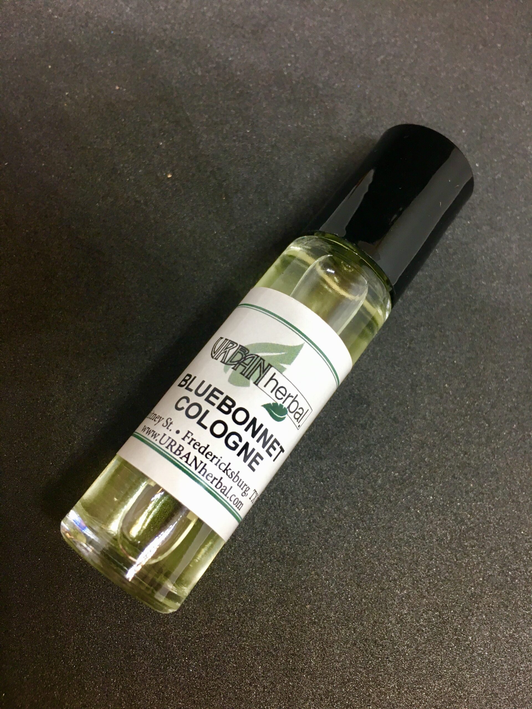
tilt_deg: -71.3
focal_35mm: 29
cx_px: 266
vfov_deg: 61.7
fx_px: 594
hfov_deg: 48.2
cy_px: 354
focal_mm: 4.15
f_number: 2.2
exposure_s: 1/30
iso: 80
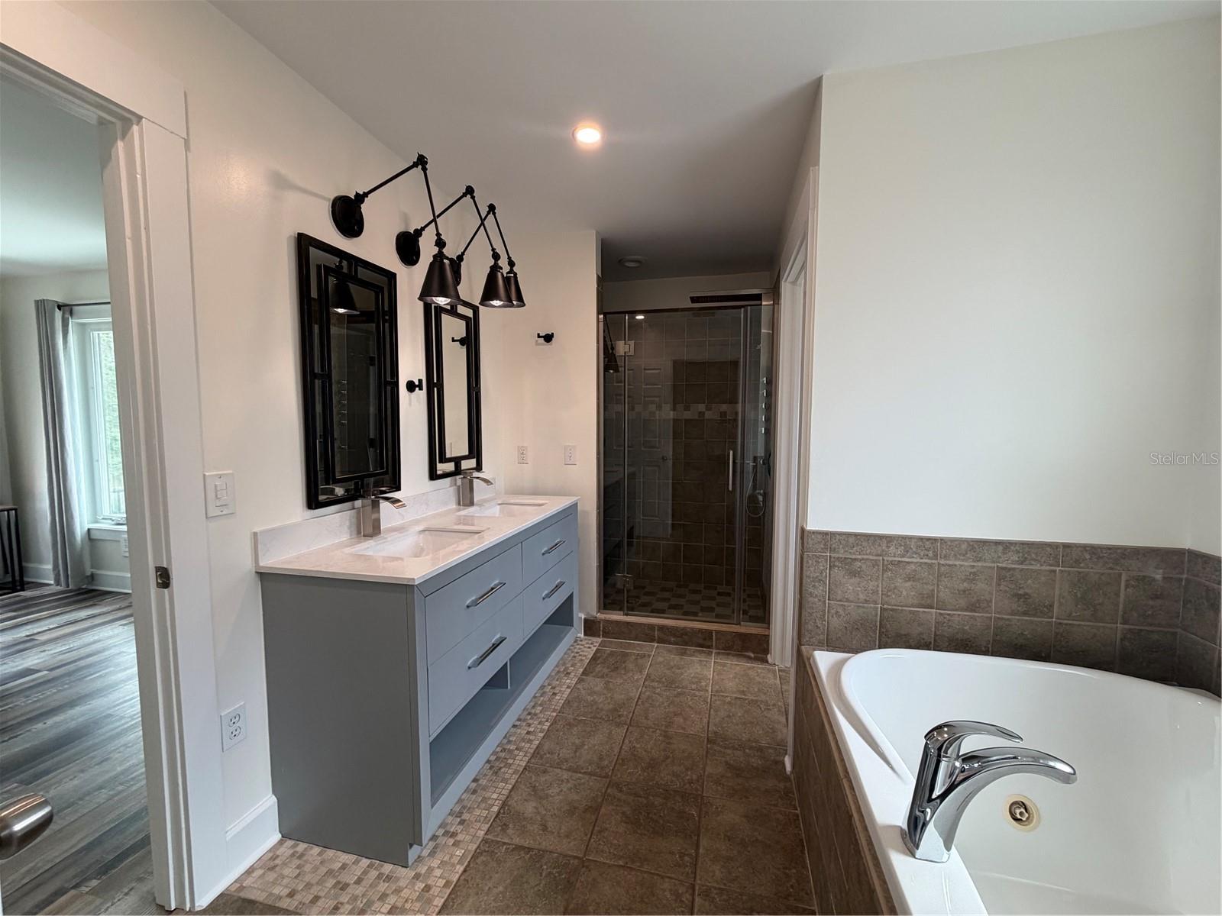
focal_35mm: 14
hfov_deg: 102.1
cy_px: 458
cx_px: 611
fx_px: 494
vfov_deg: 85.7
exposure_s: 1/113
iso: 160
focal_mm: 2.22
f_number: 2.2
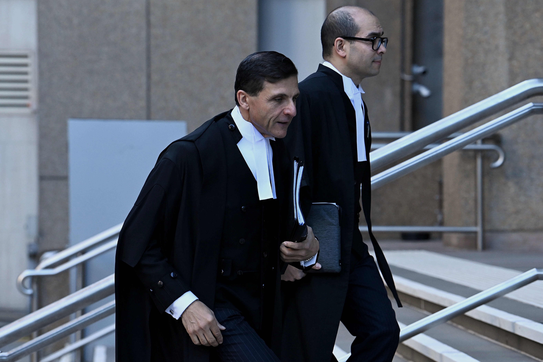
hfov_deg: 13.2
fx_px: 2338
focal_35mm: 155
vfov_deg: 8.9
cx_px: 272
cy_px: 181
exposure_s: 1/640
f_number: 6.3
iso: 3200
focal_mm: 155
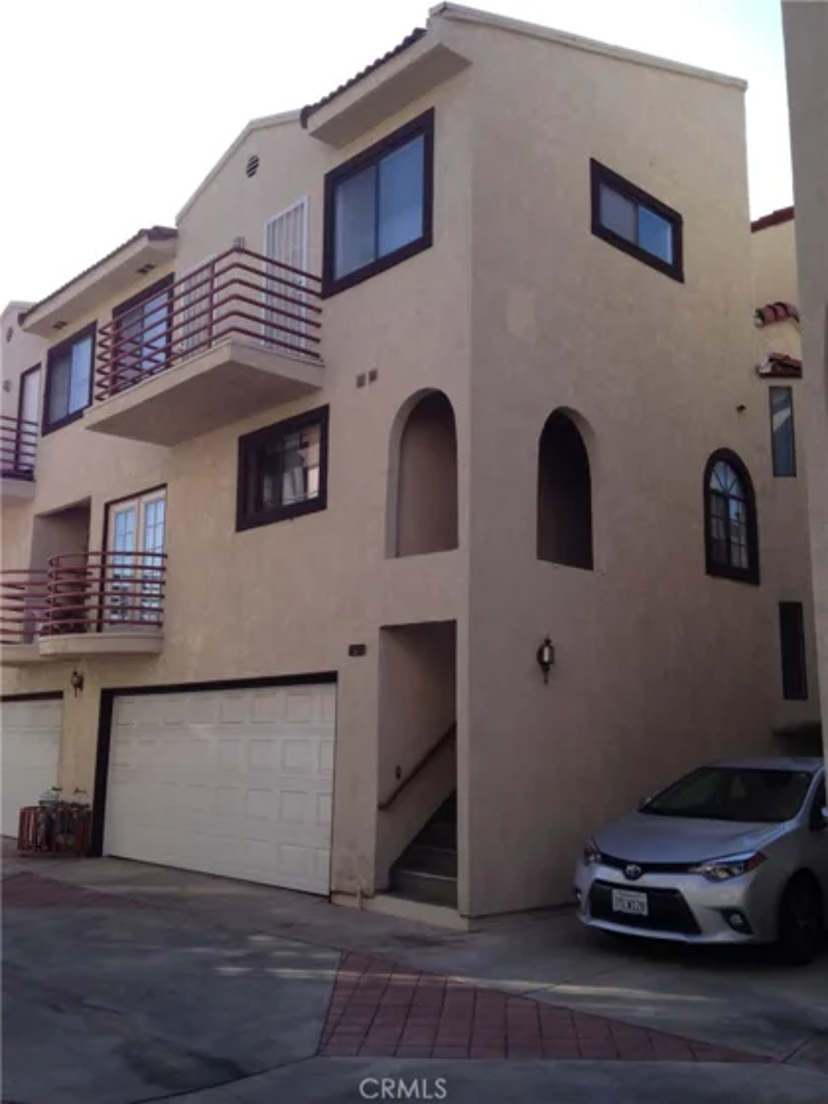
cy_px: 552
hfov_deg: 40.7
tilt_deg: +11.5
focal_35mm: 35
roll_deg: -2.2
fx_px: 1116
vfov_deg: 52.6
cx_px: 414
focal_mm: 4.28
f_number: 2.4
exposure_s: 1/746
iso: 50
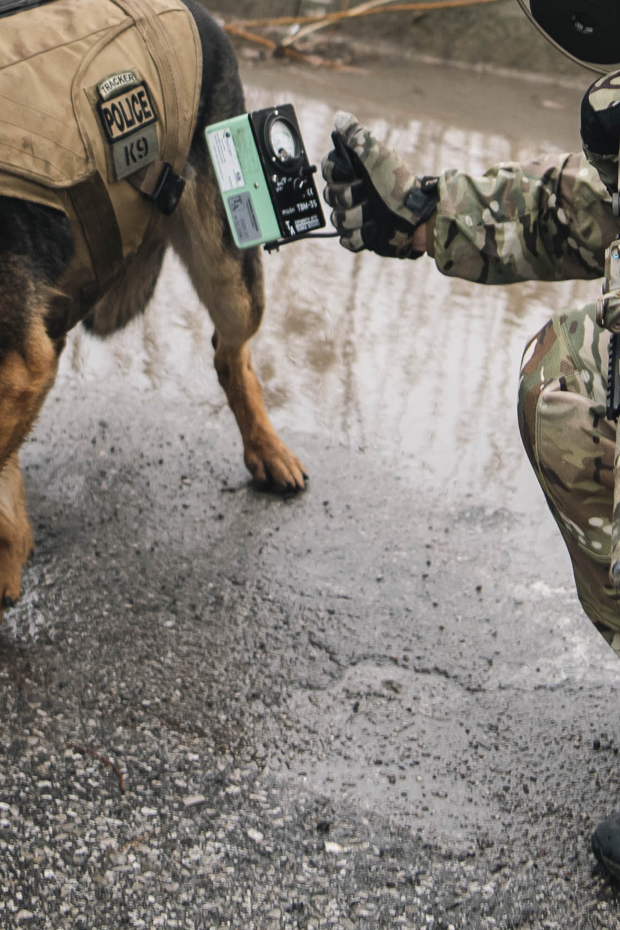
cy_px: -34
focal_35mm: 115
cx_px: 331
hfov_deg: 11.9
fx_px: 2971
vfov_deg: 17.3
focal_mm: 36
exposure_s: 1/250
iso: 200
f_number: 2.8
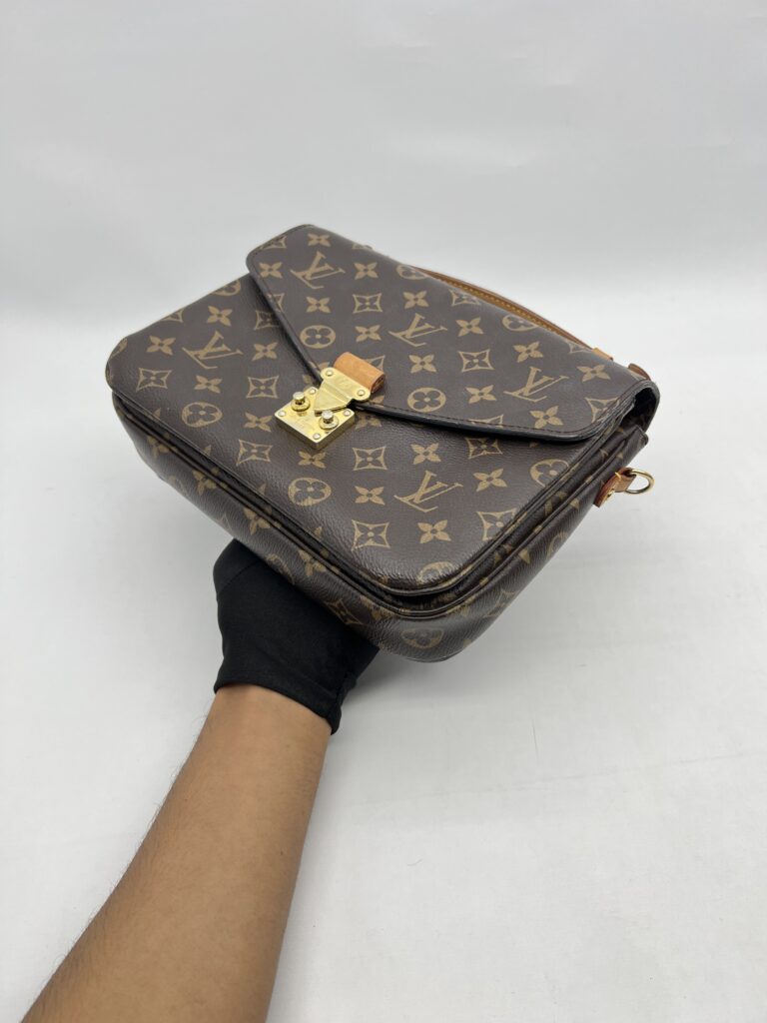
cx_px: 384
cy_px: 512
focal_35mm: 26
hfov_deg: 53.1
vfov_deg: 67.3
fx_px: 768
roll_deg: +3.8
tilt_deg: -42.1
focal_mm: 5.7
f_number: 1.5
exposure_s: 1/100
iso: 40
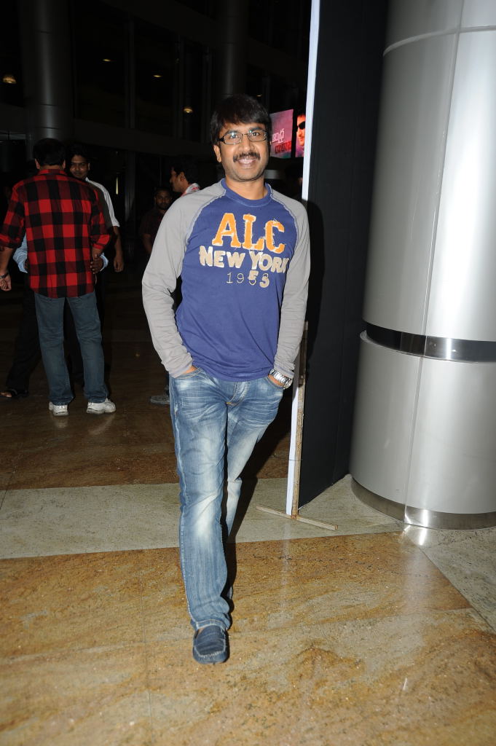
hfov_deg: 41.1
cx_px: 248
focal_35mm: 32
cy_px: 373
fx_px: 662
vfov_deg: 58.8
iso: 250
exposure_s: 1/125
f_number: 5.6
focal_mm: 32
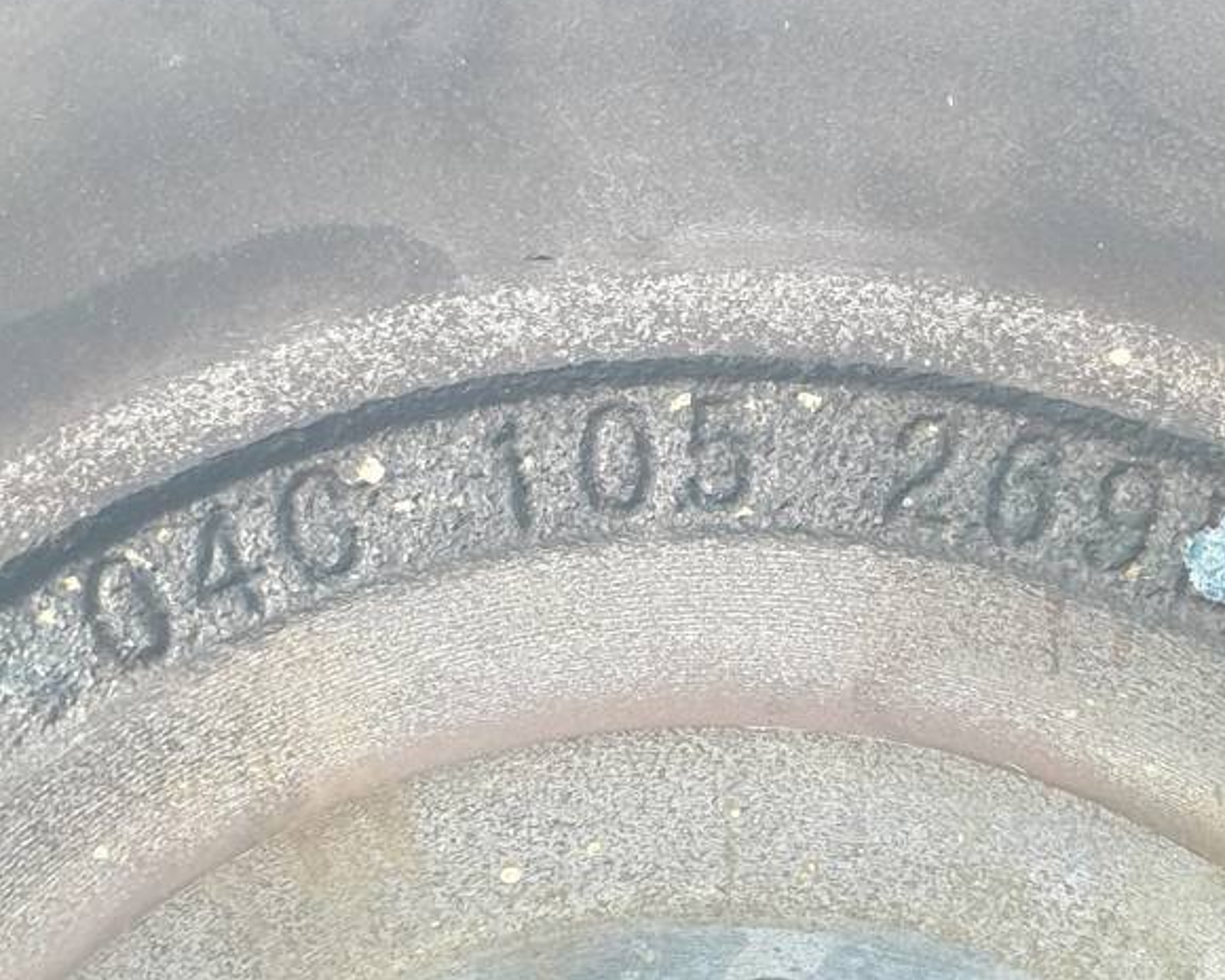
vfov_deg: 51.5
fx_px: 1015
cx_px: 672
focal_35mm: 28
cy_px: 476
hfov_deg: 62.1
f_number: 2.4
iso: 250
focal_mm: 4.3
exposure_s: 1/50
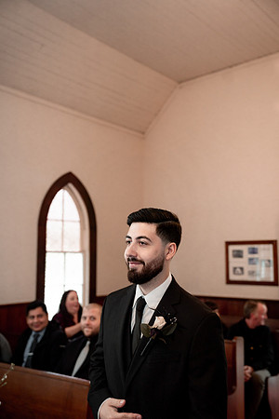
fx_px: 442
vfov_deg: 50.7
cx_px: 140
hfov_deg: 35.1
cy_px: 210
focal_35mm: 38
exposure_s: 1/250
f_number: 2.8
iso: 500
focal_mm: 38
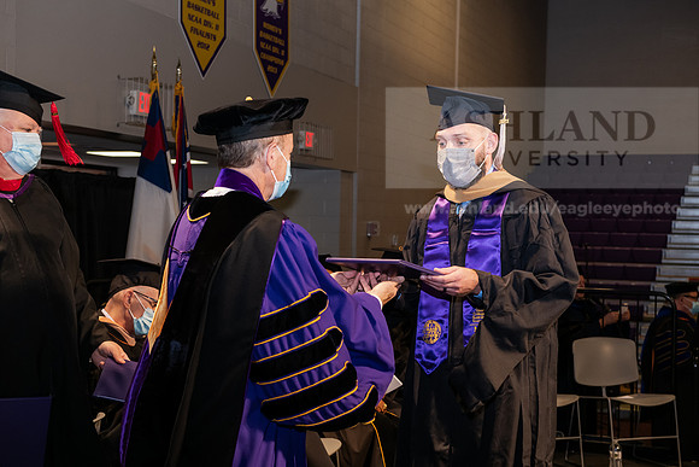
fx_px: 1165
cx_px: 350
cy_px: 234
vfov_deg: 22.6
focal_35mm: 60
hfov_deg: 33.4
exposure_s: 1/200
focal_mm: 60
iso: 1600
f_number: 6.3
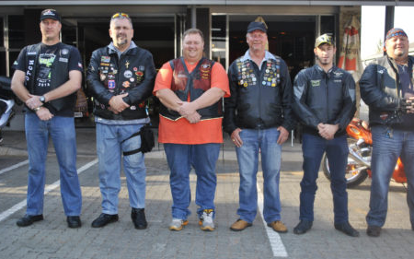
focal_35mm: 46
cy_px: 124
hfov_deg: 43.5
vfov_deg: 28.0
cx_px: 222
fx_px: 519
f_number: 4.2
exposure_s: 1/160
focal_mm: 26
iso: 100
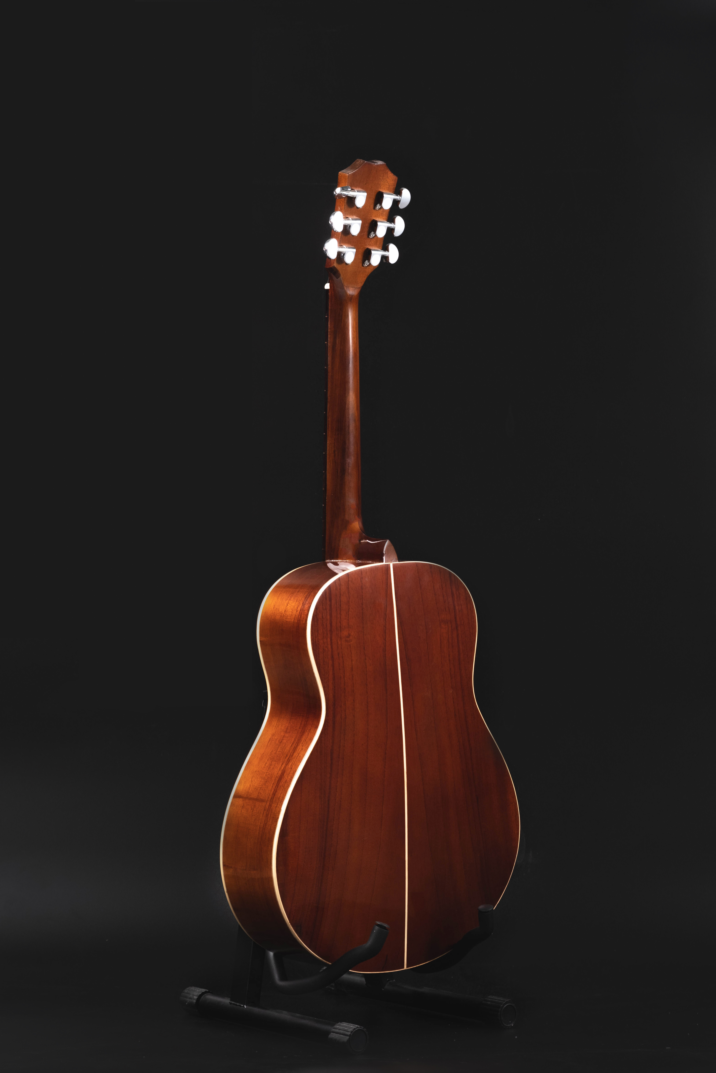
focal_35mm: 90
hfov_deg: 15.2
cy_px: 536
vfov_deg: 22.6
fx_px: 2685
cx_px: 358
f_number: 6.4
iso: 250
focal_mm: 60
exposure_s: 1/125
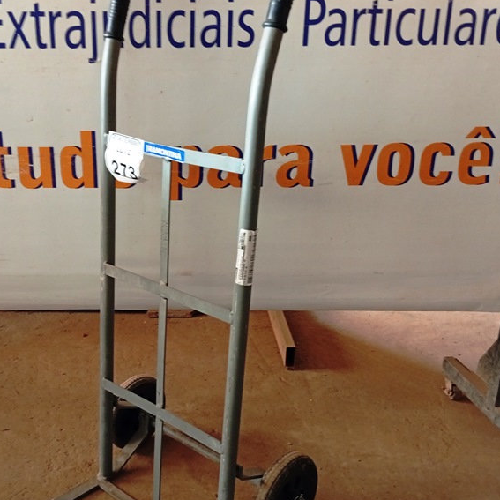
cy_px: 283
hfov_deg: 38.6
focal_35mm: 43
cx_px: 158
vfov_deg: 39.1
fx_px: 703
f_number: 1.8
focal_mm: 3.98
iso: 1030
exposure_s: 1/20
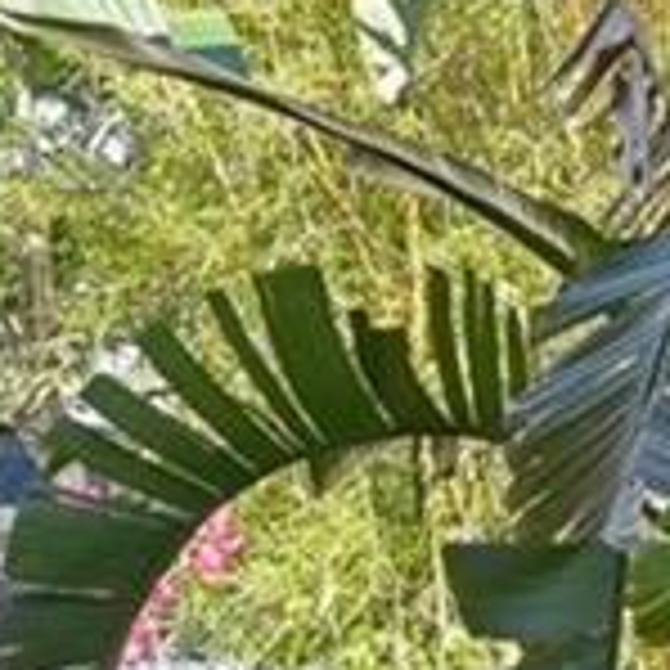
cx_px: 922
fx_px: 3297
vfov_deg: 11.5
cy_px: 569
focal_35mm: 151
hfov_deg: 11.3
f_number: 8
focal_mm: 16.5
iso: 400
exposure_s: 1/200
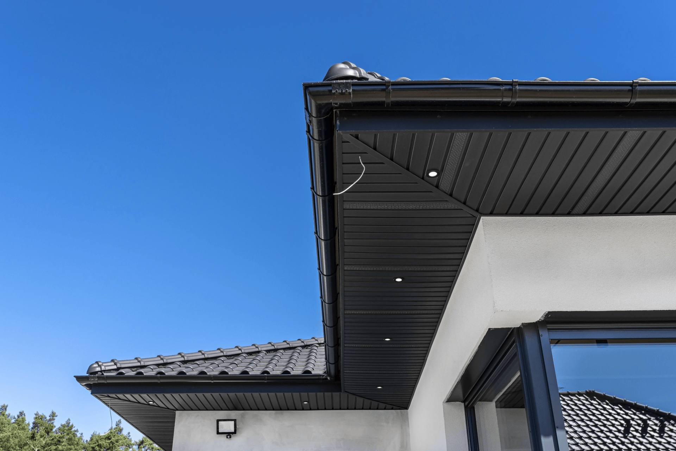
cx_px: 338
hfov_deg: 54.4
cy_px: 226
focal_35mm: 35
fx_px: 657
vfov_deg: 37.9
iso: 400
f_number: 8
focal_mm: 35
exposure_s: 1/640
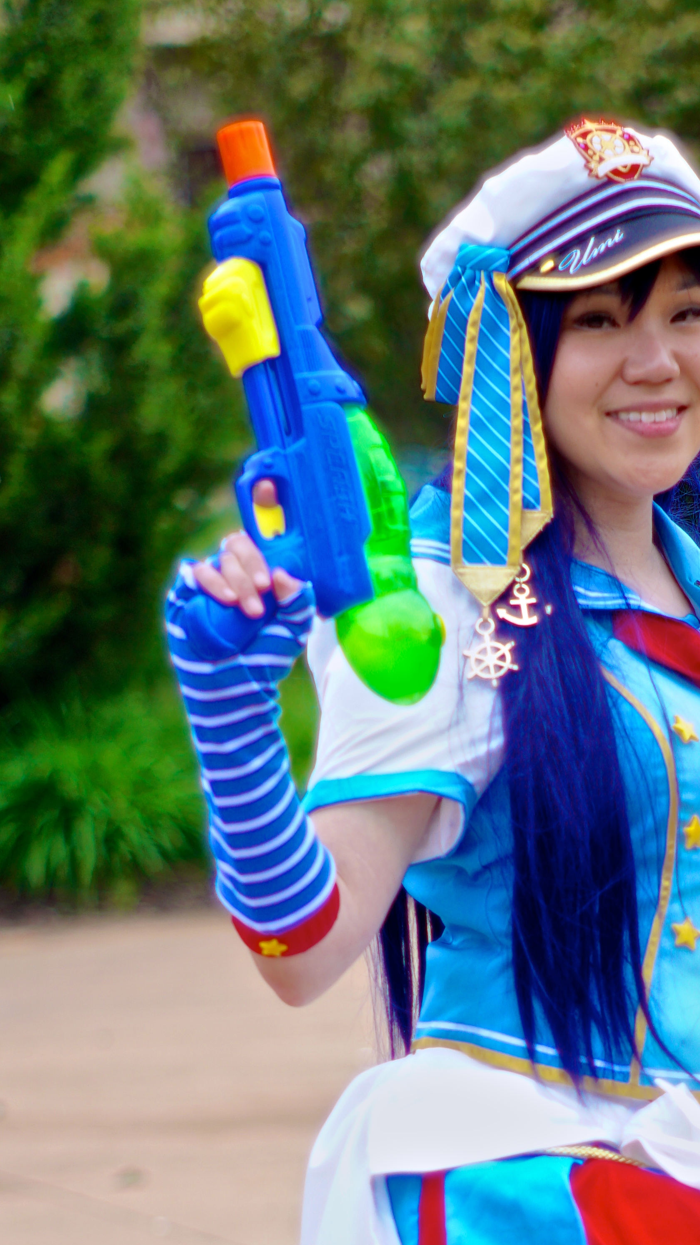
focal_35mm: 158
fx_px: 5213
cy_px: 1081
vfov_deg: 13.5
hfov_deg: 7.7
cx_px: 594
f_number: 1.7
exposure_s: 1/320
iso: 100
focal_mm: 50
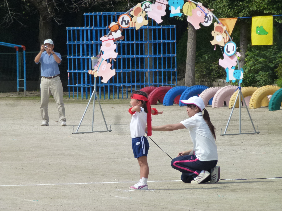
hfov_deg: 5.2
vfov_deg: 3.9
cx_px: 141
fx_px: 3128
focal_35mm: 384
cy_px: 106
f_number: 5.9
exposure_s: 1/640
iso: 160
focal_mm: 68.8
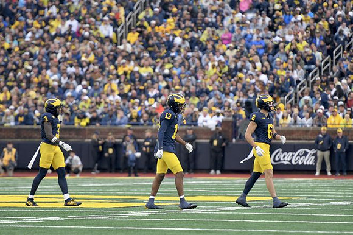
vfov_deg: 4.6
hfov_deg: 6.9
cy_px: 118
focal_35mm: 300
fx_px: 2940
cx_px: 176
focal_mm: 200
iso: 640
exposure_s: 1/1000
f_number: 2.8
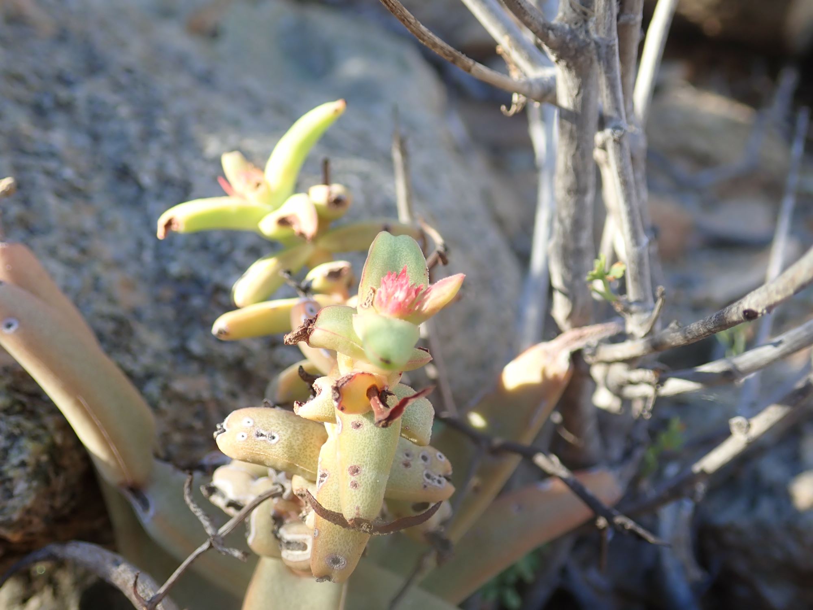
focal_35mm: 38
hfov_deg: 49.0
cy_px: 305
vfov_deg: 37.7
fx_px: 892
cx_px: 406
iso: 100
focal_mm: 6.86
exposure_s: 1/200
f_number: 2.7
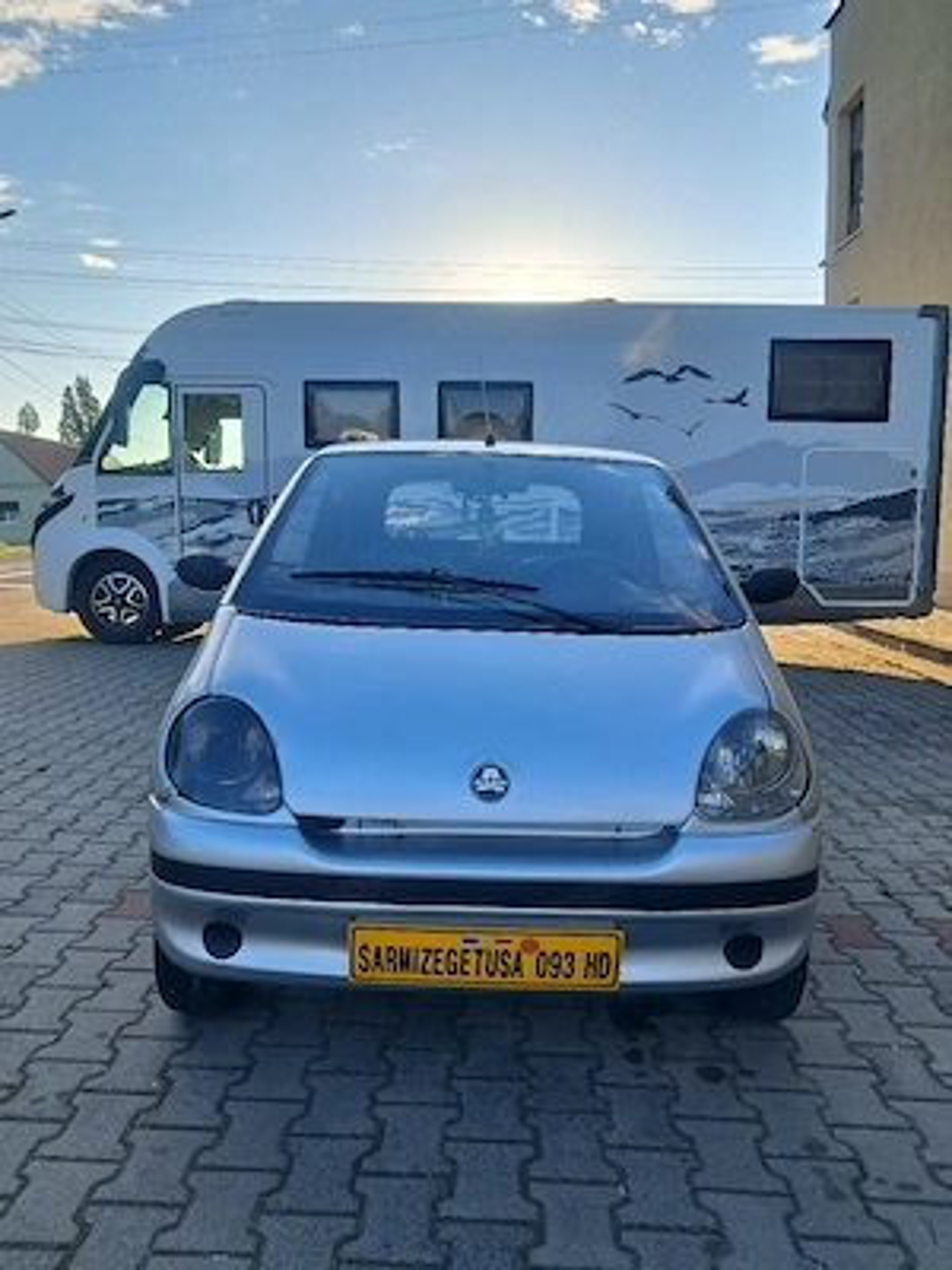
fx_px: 990
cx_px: 476
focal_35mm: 27
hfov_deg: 51.4
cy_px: 635
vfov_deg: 65.3
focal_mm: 4
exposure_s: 1/370
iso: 50
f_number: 1.8
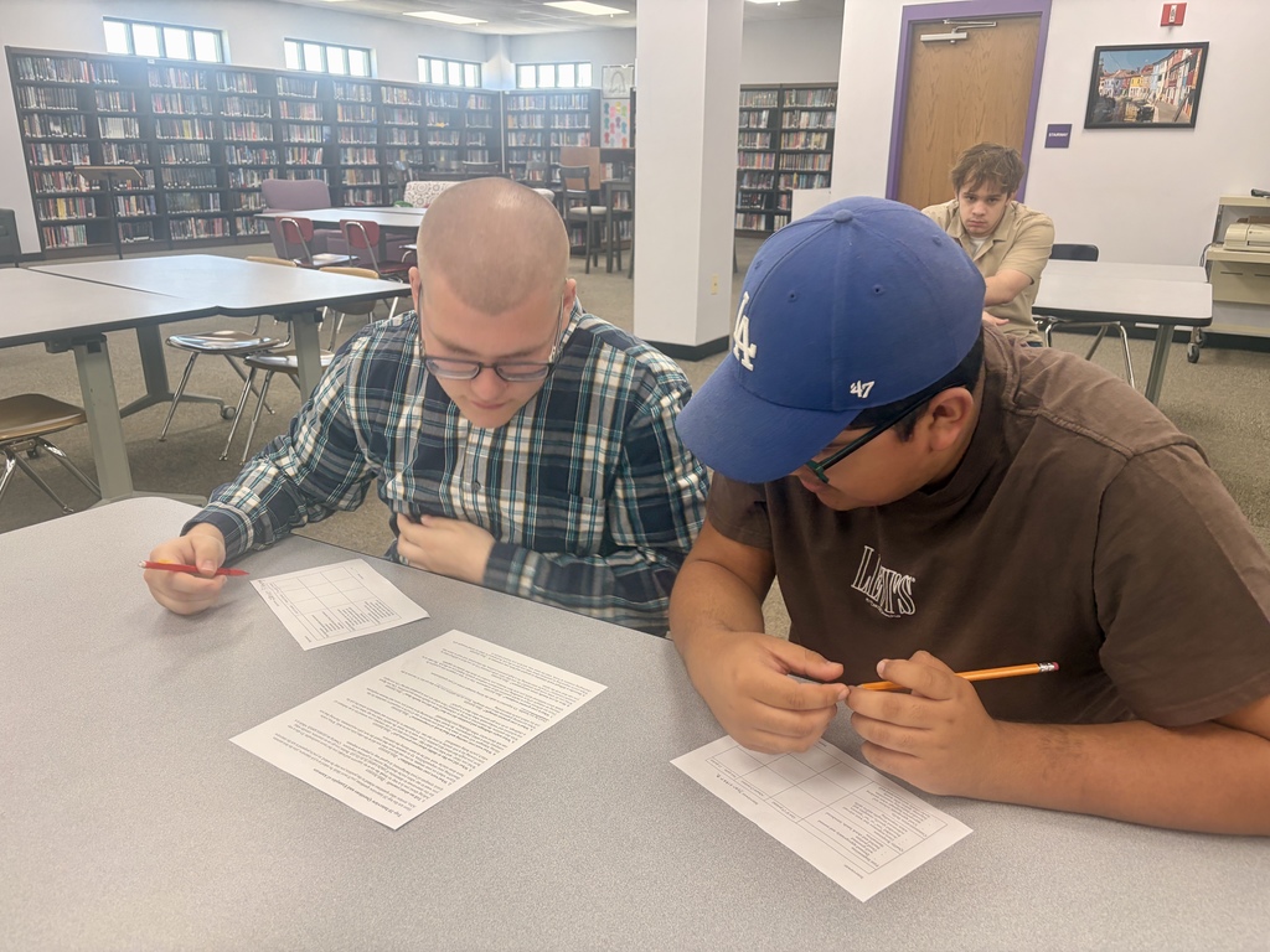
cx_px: 635
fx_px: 954
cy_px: 476
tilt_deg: -19.3
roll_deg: -0.6
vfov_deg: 53.1
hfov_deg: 67.3
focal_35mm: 26
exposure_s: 1/60
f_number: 1.6
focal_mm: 5.96
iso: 64
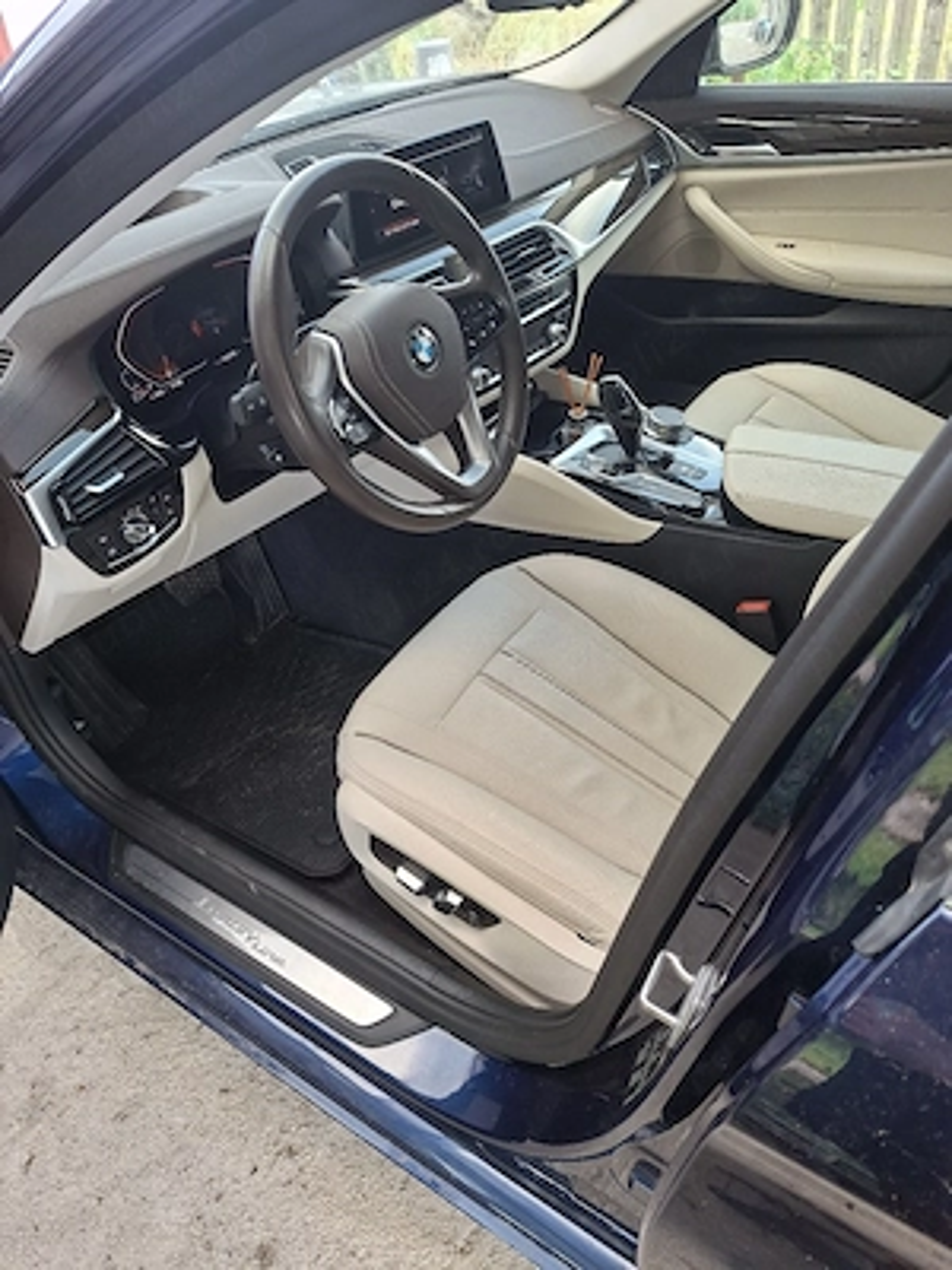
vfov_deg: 73.9
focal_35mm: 23
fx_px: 843
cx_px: 476
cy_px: 635
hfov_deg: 58.9
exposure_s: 1/100
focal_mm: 5.54
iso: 200
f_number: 1.8
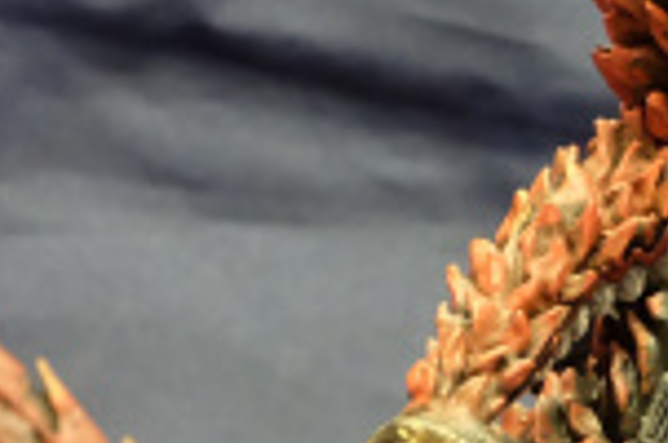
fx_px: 3444
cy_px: 388
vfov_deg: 7.3
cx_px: -1017
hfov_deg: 9.6
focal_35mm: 186
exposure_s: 1/28
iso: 3200
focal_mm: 23.2
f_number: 4.2
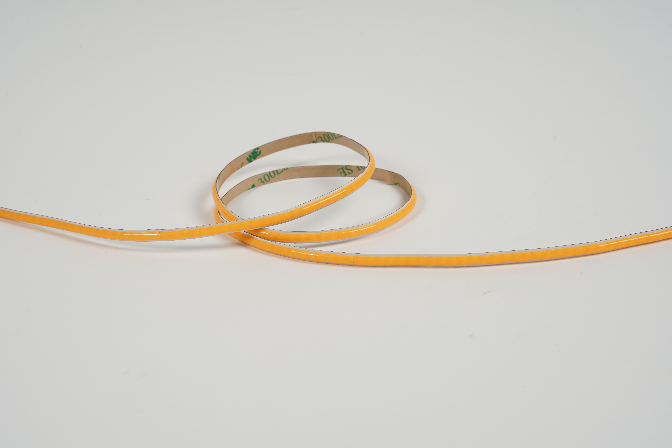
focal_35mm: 130
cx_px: 336
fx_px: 2426
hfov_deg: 15.8
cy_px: 224
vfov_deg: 10.5
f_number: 14
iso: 100
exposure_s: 1/125
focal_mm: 130
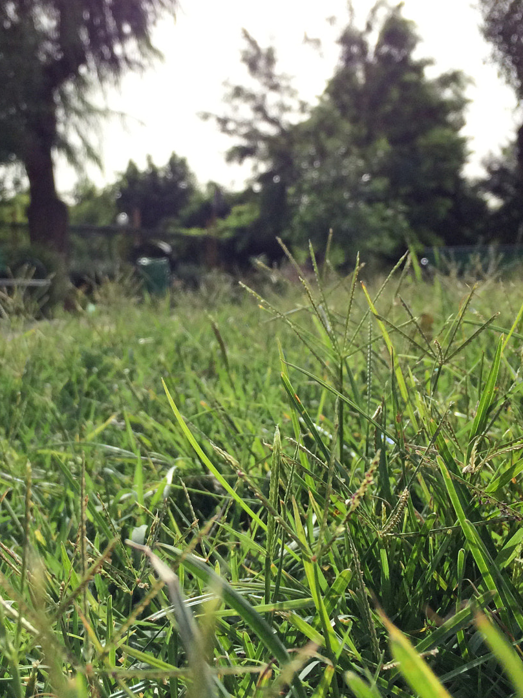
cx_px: 195
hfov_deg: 33.4
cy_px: 261
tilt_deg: +0.2
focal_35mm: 43
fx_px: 866
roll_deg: +1.6
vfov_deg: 43.5
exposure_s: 1/4115
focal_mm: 4.15
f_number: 2.2
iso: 100
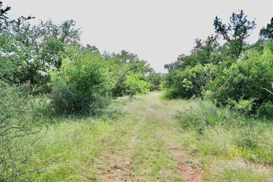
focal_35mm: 25
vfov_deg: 51.3
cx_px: 136
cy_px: 91
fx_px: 190
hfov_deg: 71.5
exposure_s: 1/320
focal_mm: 9.3
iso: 100
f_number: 4
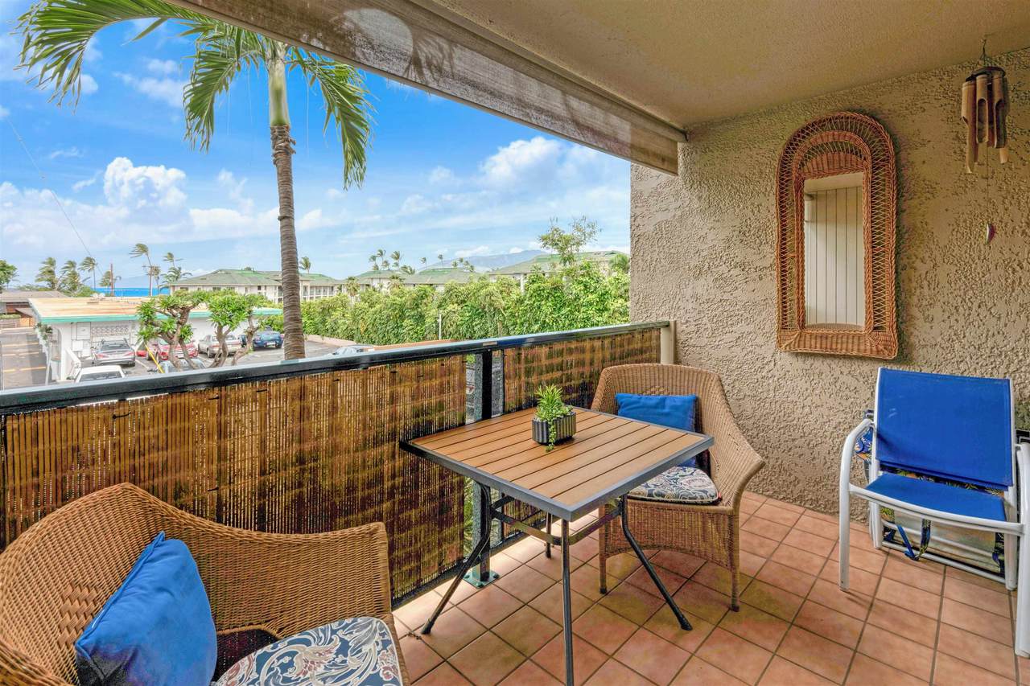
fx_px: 458
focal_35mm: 16
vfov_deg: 73.7
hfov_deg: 96.7
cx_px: 515
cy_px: 343
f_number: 13
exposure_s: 1/25
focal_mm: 16
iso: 100
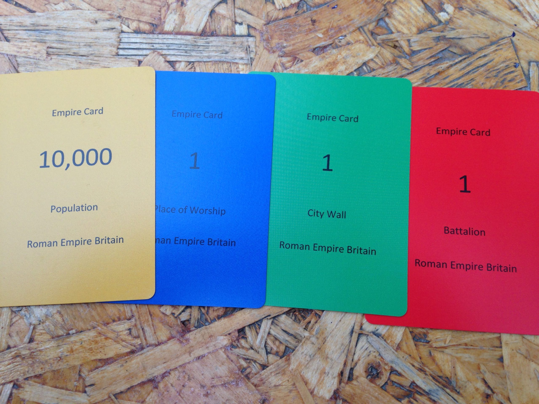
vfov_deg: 42.9
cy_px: 202
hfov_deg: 55.4
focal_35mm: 33
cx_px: 270
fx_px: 514
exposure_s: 1/129
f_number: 2.4
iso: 50
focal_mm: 4.12
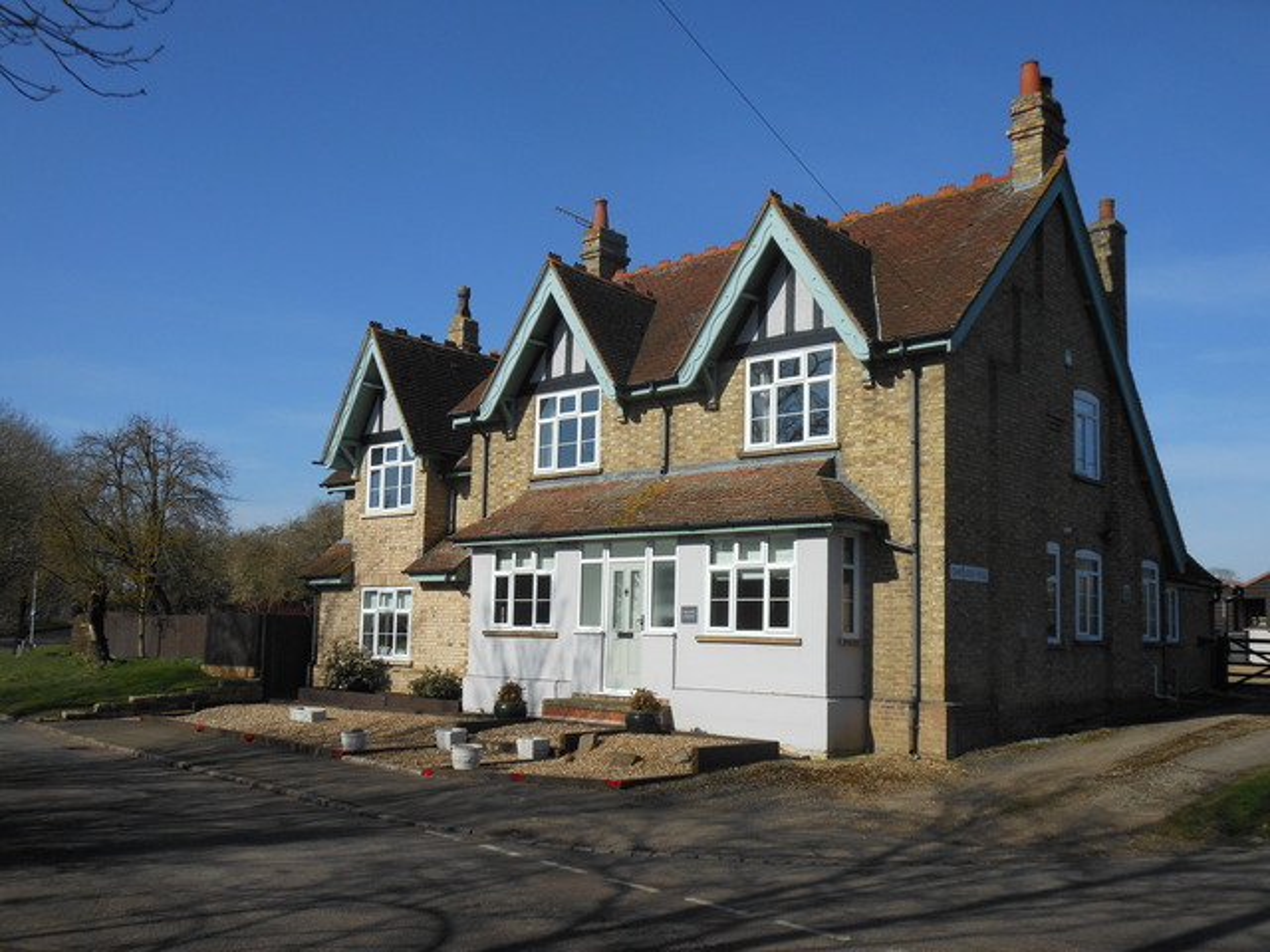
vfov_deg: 42.9
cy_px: 476
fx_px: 1211
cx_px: 635
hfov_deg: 55.4
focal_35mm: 33
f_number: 3.5
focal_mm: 6
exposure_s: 1/1250
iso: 80
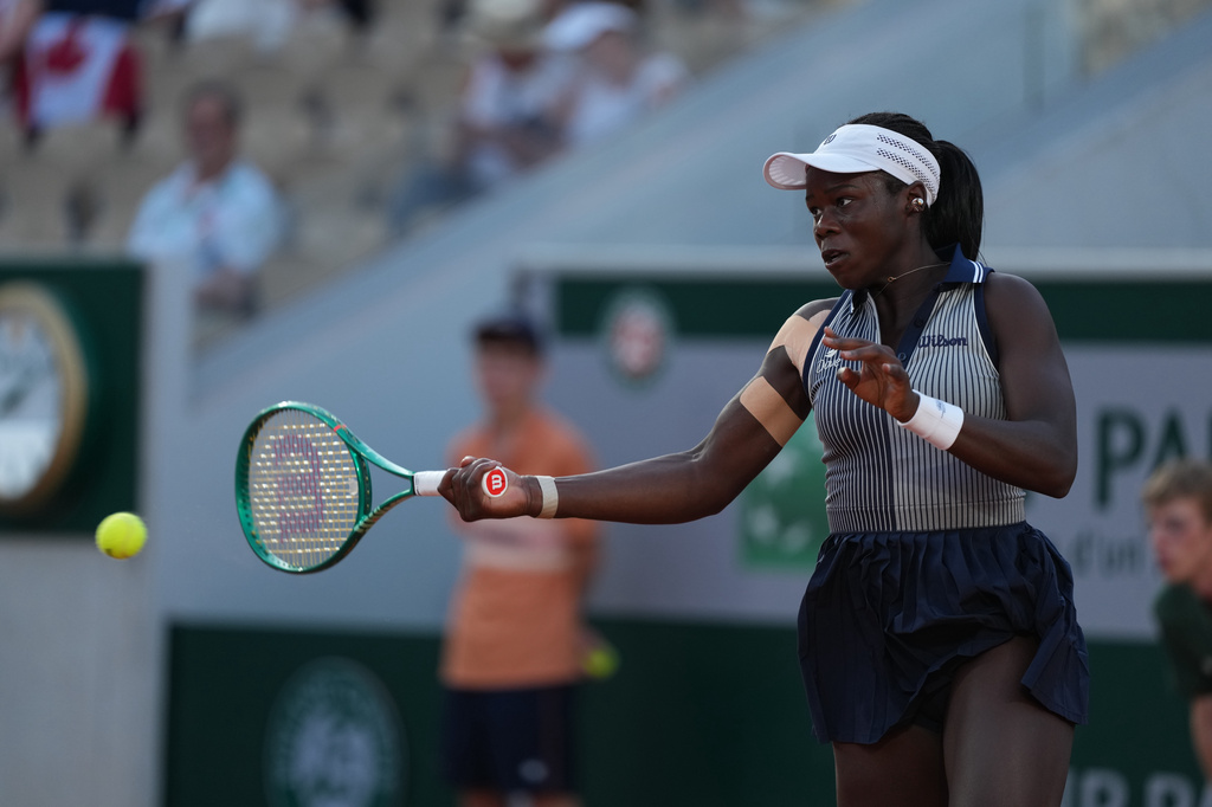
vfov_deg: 4.6
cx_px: 606
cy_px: 404
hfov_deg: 6.9
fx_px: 10096
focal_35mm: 300
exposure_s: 1/2500
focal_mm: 300
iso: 800
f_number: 2.8
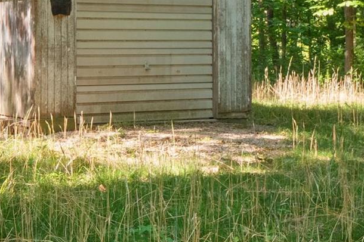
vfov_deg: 16.1
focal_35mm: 84
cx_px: 70
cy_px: 49
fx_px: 849
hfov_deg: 23.8
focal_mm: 16
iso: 400
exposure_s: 1/40
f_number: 10
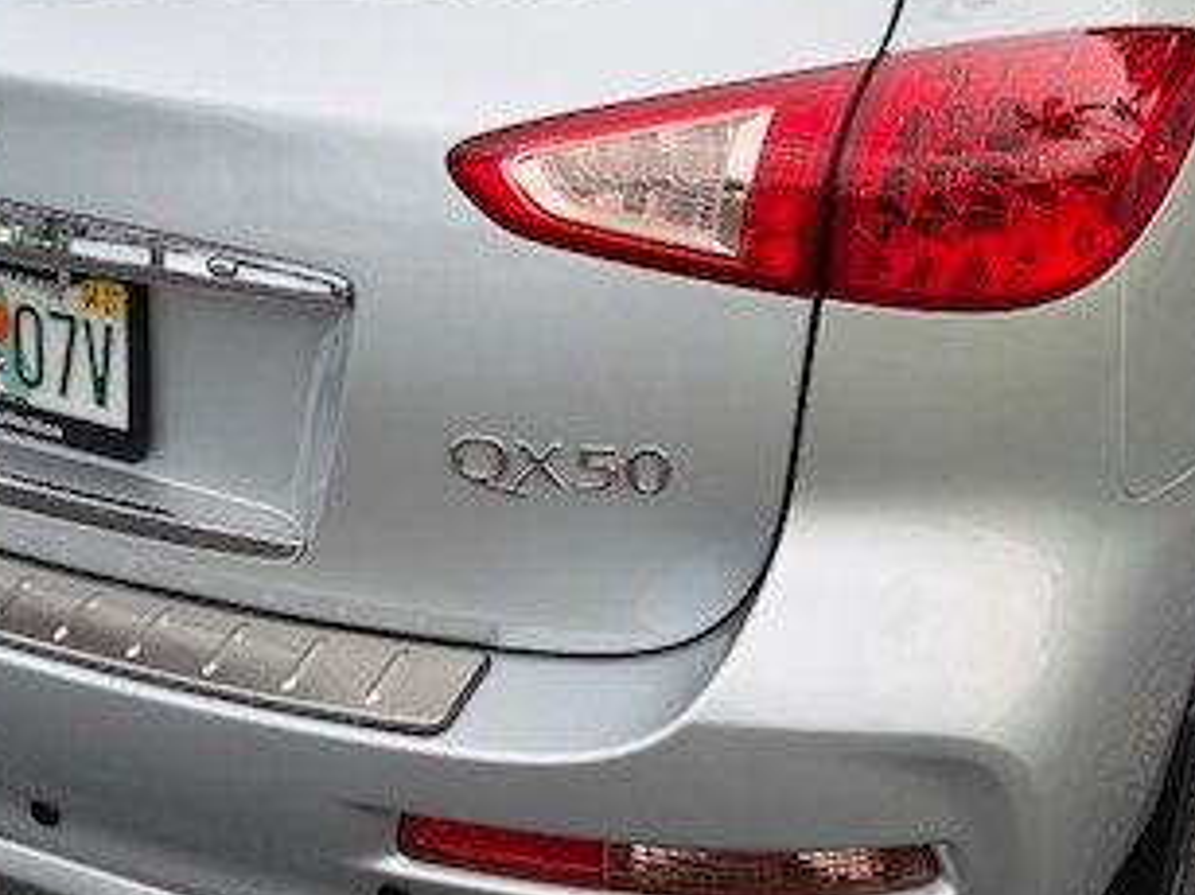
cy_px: 257
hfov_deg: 38.0
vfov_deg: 28.8
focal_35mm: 50
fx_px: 1725
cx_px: 444
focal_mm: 6.76
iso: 80
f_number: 1.78
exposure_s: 1/414
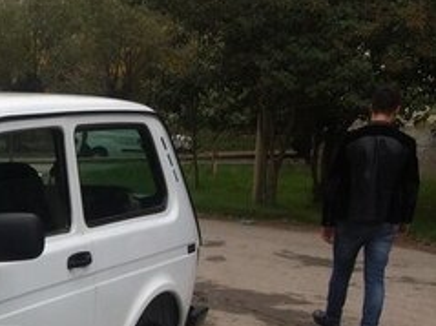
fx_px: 1007
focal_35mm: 80
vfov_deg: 17.8
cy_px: 352
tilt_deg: -15.1
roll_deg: +1.0
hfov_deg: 21.5
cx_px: -164
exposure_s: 1/451
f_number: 2.2
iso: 32
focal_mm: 4.15
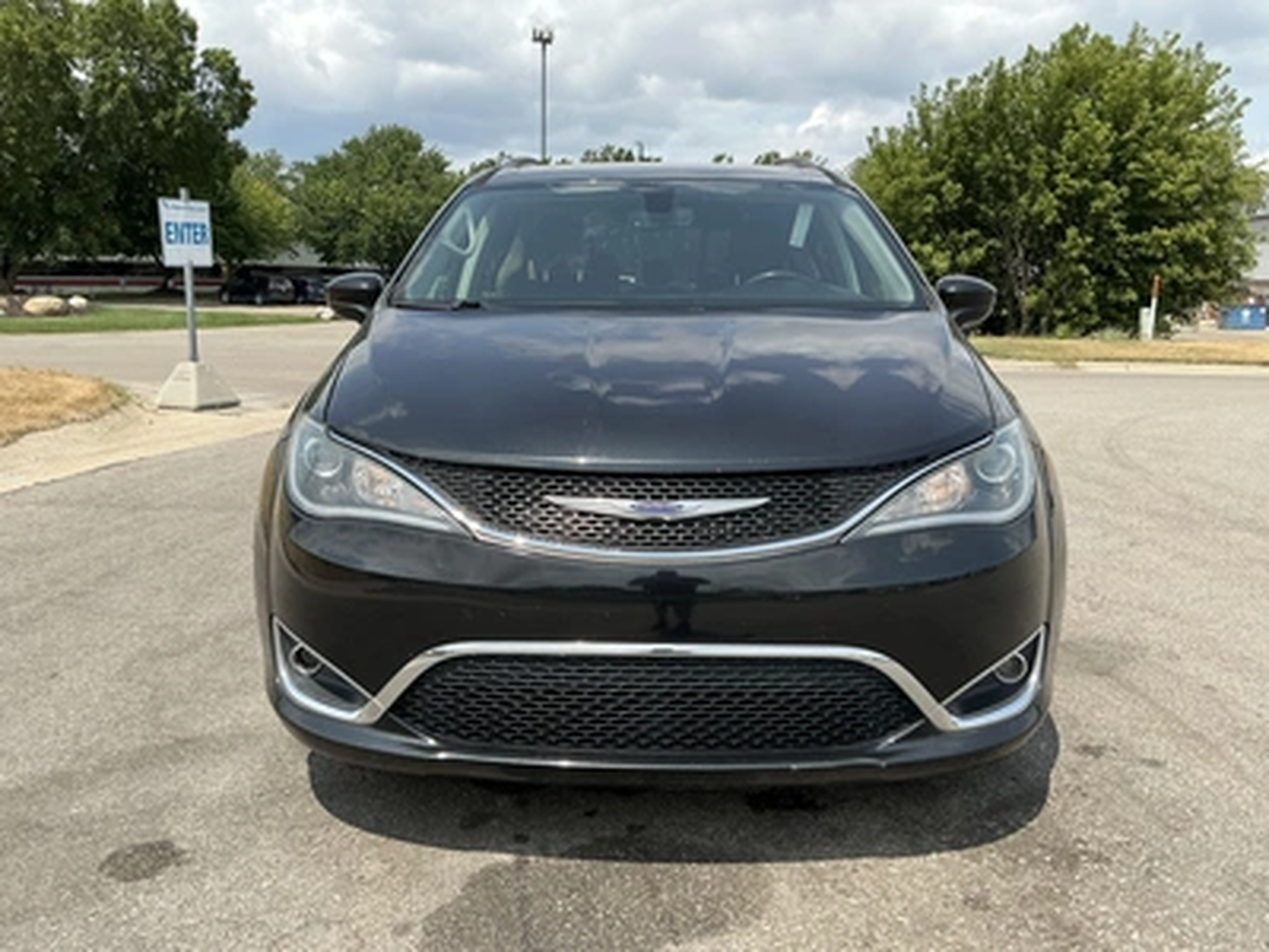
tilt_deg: -6.3
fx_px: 1026
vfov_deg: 49.7
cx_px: 634
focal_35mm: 28
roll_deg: -0.9
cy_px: 476
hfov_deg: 63.4
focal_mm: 3
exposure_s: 1/1451
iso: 25
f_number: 1.8
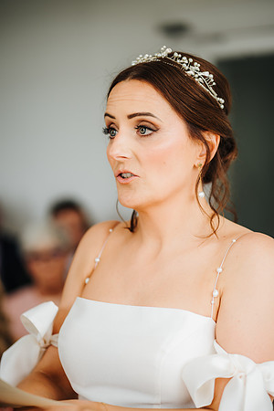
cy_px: 206
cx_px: 137
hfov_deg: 16.1
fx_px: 970
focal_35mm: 85
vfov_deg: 23.9
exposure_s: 1/200
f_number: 2.2
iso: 320
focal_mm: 85
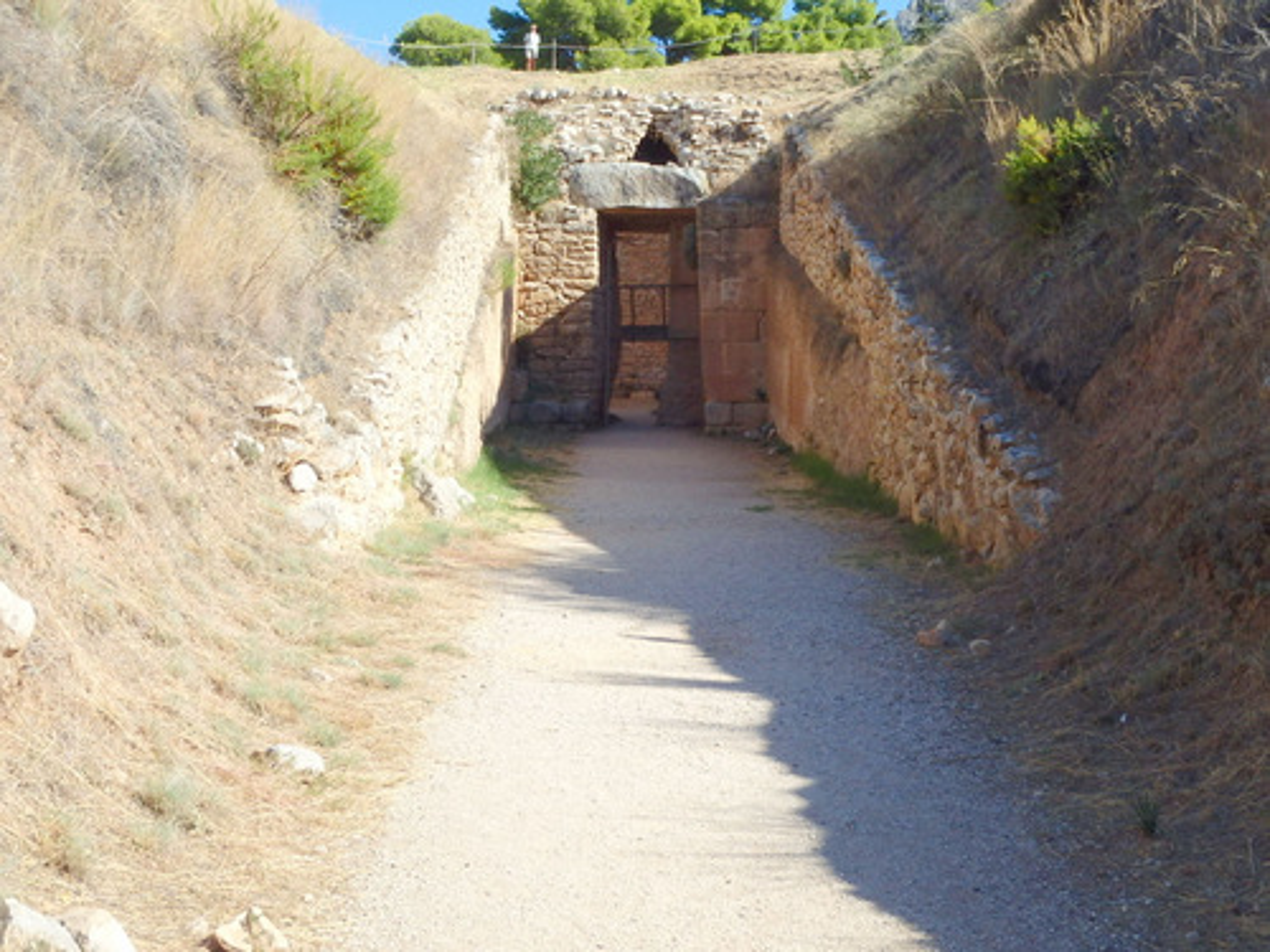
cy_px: 476
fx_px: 1688
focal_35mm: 46
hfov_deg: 41.2
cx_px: 635
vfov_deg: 31.5
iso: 125
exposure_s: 1/500
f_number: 4.9
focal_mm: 8.3
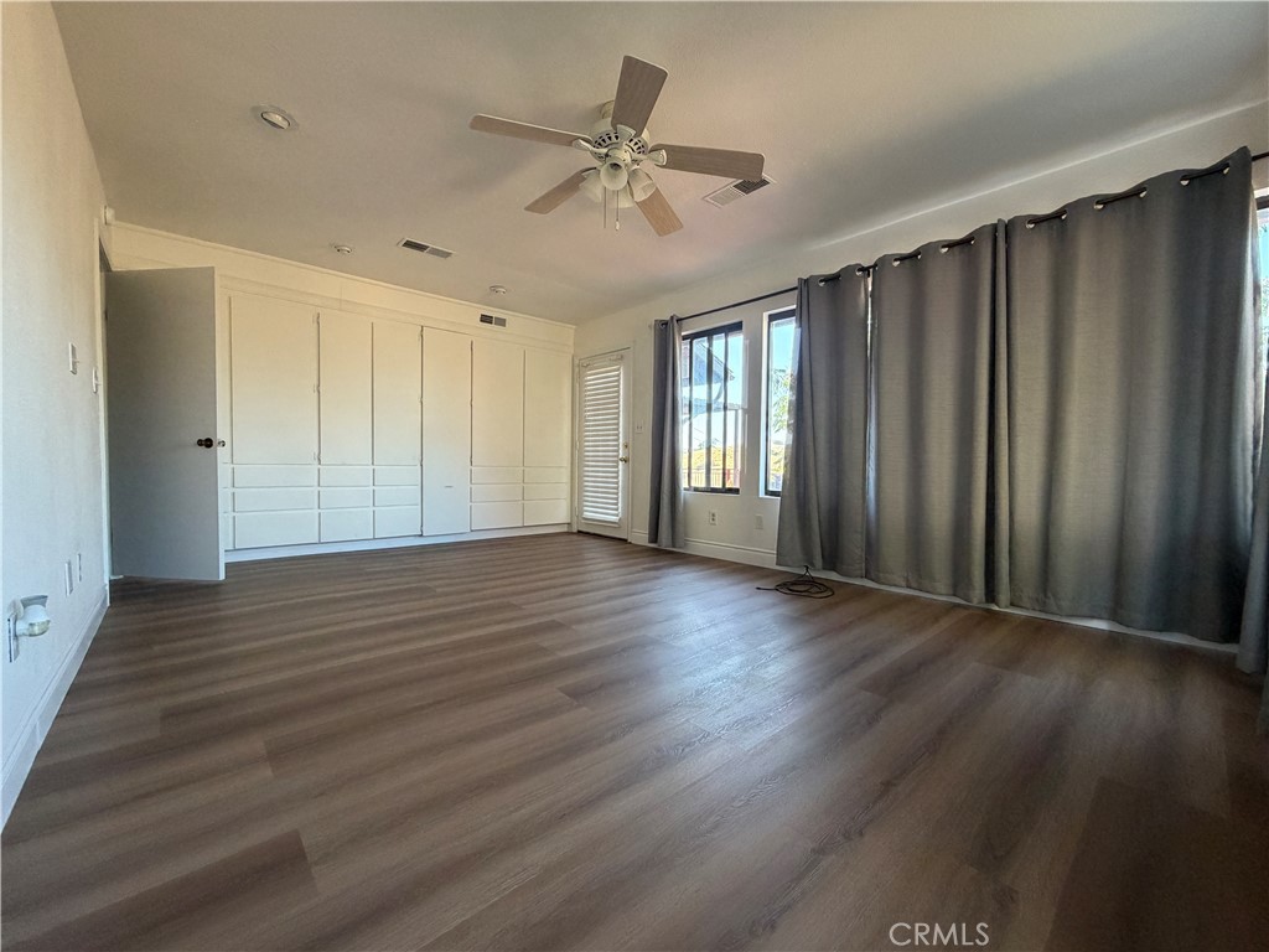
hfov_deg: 102.1
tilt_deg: -0.8
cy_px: 476
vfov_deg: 85.7
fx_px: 513
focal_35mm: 14
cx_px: 634
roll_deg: -0.2
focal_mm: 2.22
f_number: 2.2
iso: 320
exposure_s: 1/111
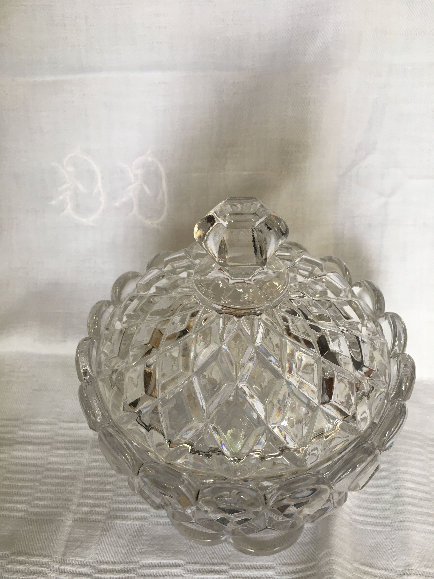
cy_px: 290
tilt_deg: -41.1
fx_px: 485
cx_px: 217
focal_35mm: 29
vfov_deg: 61.7
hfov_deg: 48.2
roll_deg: +1.7
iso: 25
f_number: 2.2
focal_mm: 4.15
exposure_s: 1/33
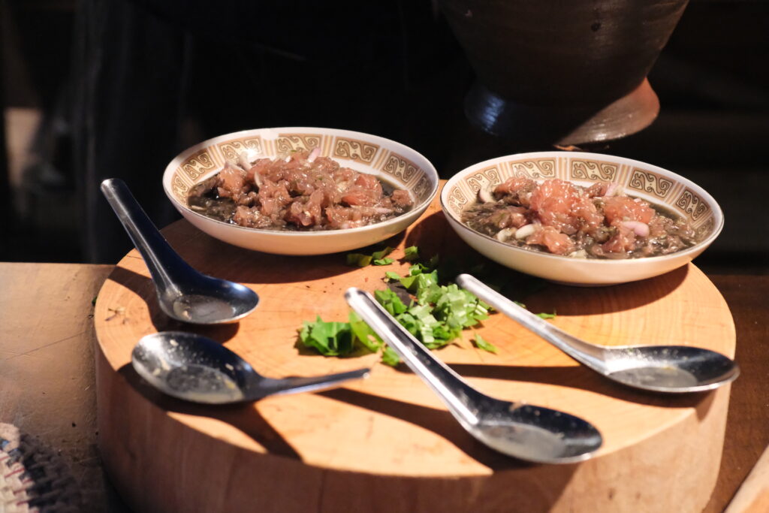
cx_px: 384
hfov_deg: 28.8
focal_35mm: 70
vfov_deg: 19.5
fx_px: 1495
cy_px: 256
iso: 12800
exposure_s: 1/105
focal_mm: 46.6
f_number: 4.7
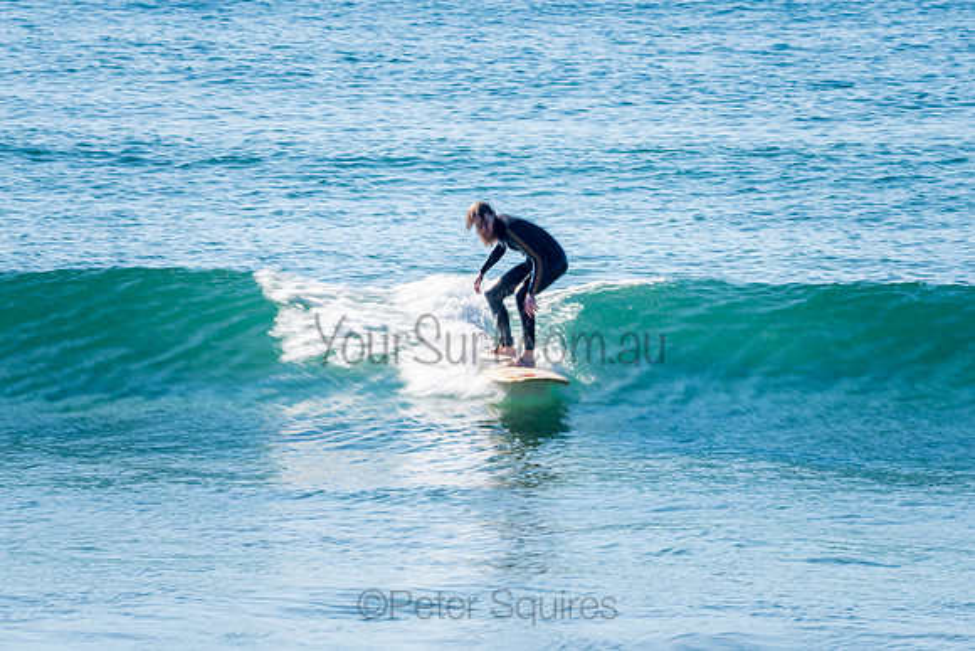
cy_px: 318
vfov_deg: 2.3
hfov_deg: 3.4
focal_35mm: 599
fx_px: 16214
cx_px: 498
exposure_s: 1/20
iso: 31
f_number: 22
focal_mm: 500
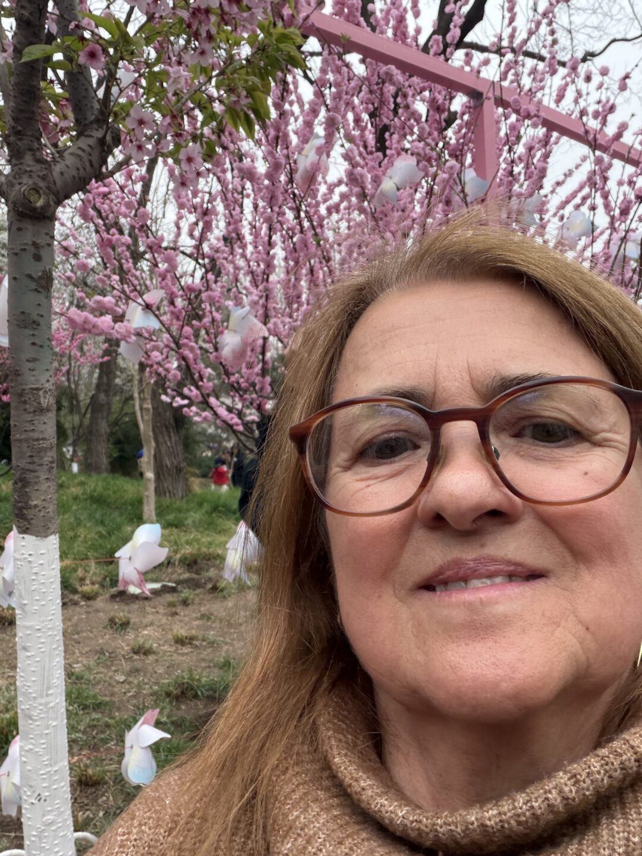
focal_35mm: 30
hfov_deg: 46.8
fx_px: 742
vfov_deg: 60.0
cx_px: 321
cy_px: 428
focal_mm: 2.71
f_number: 1.9
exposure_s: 1/138
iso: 40
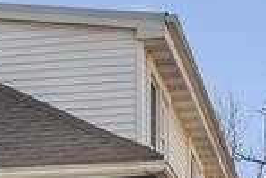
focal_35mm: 188
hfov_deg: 10.8
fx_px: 1390
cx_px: -23
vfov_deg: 7.3
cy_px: 227
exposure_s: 1/250
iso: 320
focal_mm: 31
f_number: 8
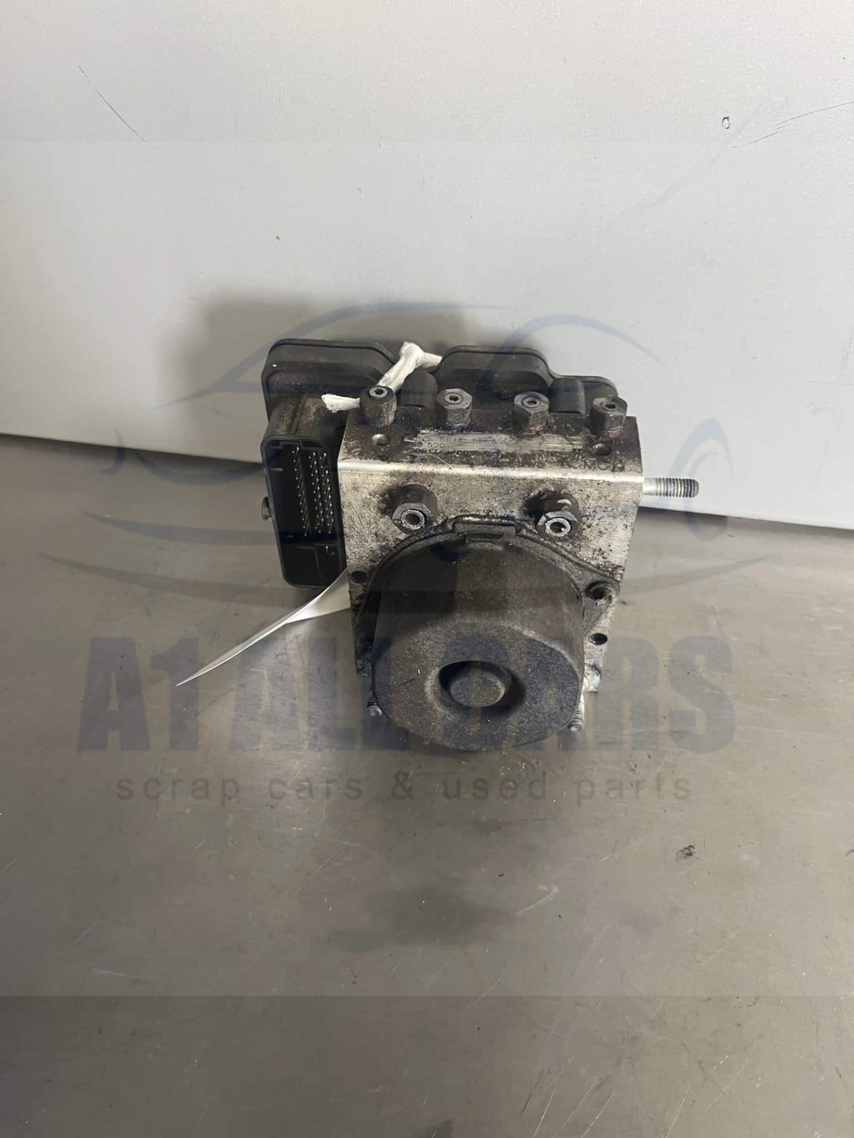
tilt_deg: -43.5
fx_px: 855
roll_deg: +0.4
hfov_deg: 53.1
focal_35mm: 26
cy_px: 569
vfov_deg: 67.3
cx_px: 427
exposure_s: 1/50
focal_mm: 5.1
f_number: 1.6
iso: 200
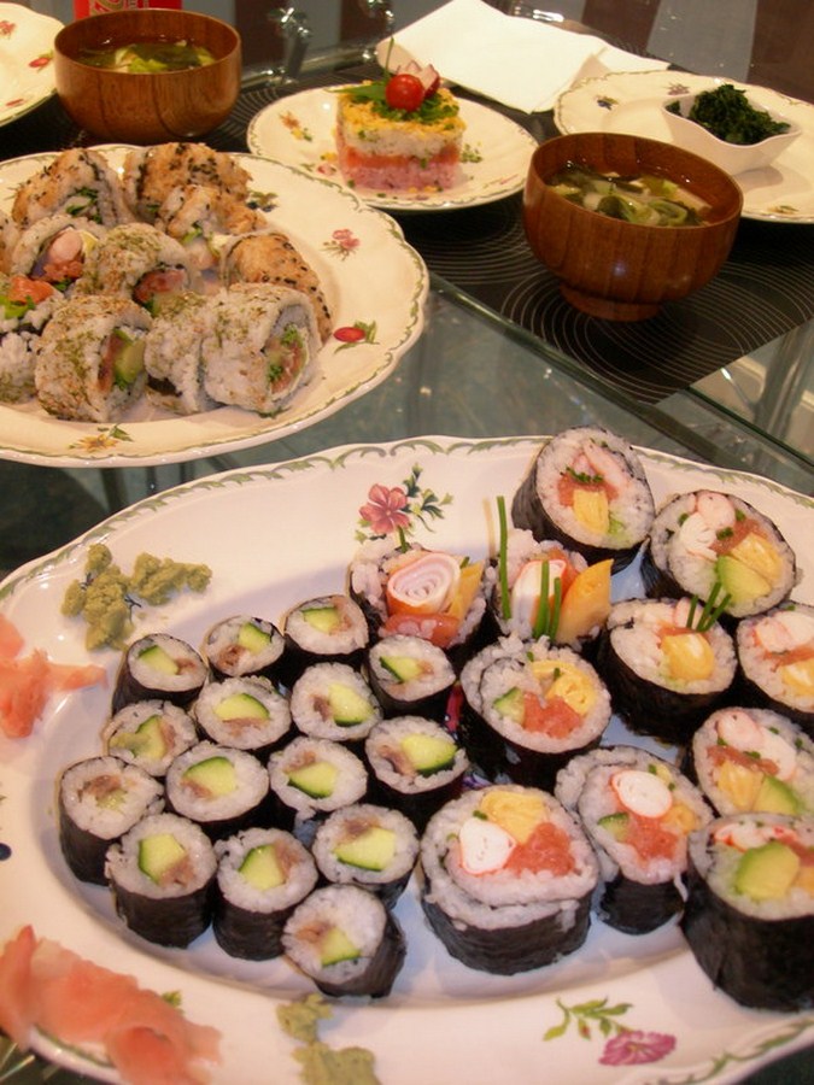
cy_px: 542
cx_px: 407
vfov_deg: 49.0
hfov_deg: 37.7
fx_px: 1191
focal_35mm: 38
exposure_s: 1/13.6
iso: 200
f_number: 2.8
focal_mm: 7.8
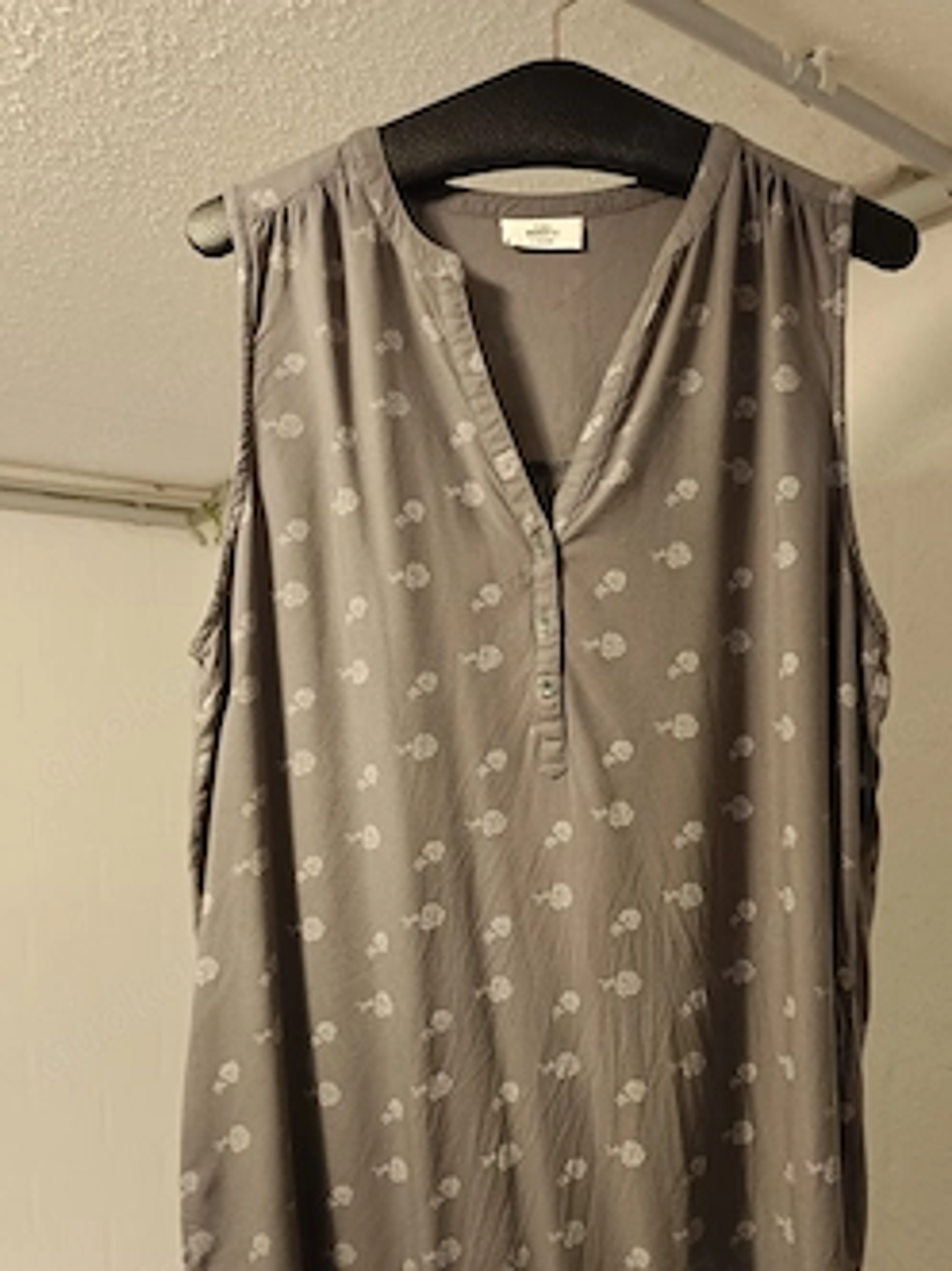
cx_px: 553
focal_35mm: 29
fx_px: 1064
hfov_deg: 48.0
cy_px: 760
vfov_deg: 61.2
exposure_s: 1/25
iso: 1083
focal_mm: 5.59
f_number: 1.88
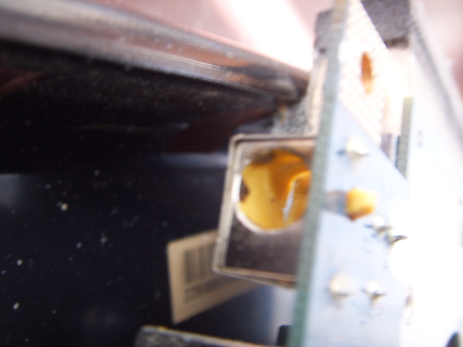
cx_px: 232
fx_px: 522
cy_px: 174
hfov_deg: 47.9
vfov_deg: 36.8
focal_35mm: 39
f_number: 3.5
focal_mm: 6.6
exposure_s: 1/6
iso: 63
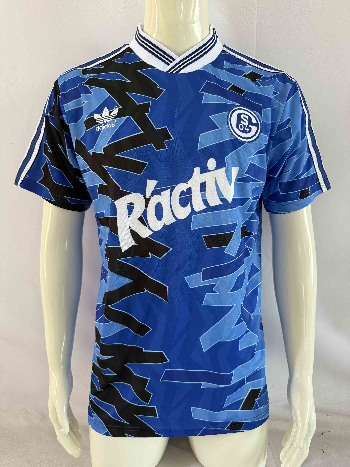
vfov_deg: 71.6
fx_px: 324
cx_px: 175
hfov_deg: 56.8
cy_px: 234
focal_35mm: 24
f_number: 1.78
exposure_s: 1/121
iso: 200
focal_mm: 6.76
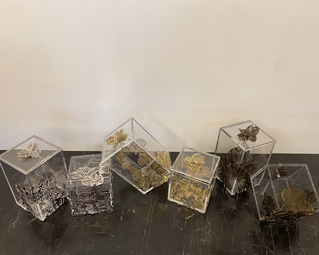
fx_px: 264
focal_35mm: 28
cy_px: 130
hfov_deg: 62.2
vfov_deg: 51.5
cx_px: 155
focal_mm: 4.25
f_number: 1.8
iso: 160
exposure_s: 1/50
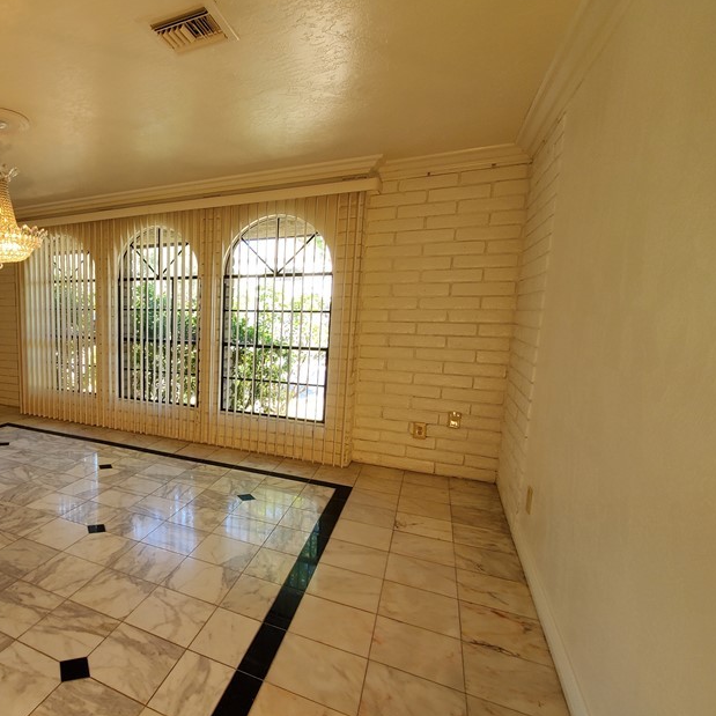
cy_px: 367
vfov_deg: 77.7
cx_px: 148
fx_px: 445
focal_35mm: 19
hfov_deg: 70.4
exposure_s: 1/60
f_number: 2.2
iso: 80
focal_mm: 1.8
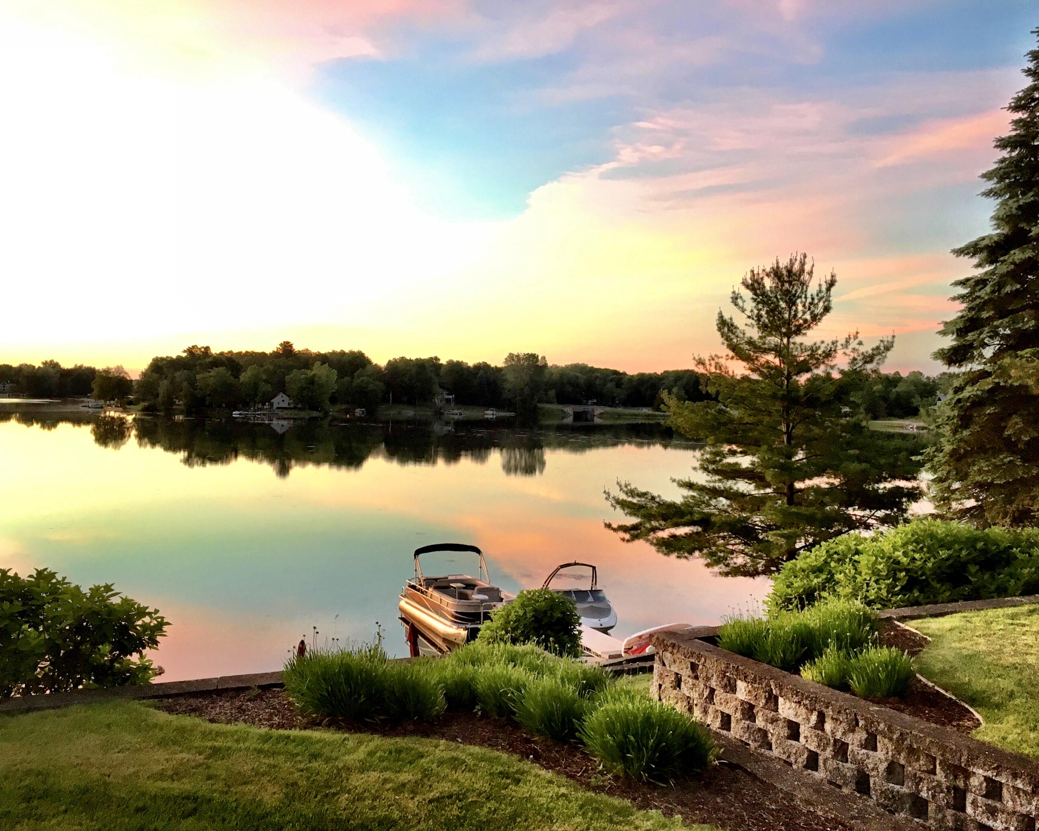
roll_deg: -0.7
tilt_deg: +0.9
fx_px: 1015
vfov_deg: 44.5
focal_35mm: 33
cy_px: 379
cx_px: 501
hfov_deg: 54.2
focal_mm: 4.15
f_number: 2.2
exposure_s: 1/30
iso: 80
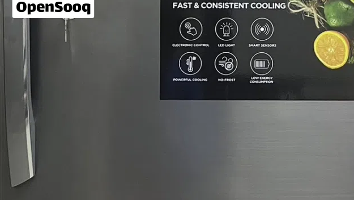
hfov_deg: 66.0
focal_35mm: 29
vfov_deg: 40.2
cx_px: 180
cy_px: 100
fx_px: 272
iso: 500
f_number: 1.6
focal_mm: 5.1
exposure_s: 1/56
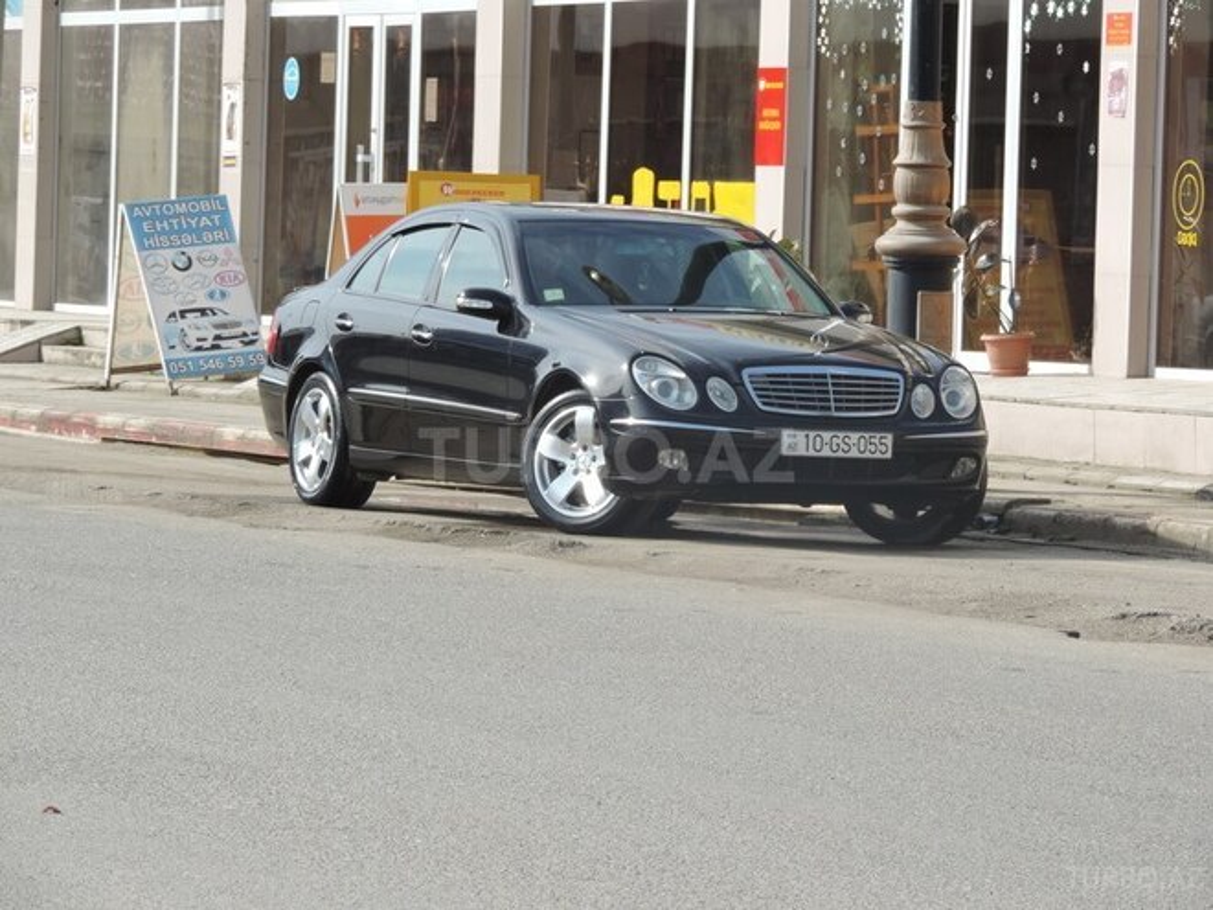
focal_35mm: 225
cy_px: 455
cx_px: 606
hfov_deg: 8.8
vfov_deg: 6.6
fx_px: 7884
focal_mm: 40.1
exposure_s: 1/320
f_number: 4.6
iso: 80
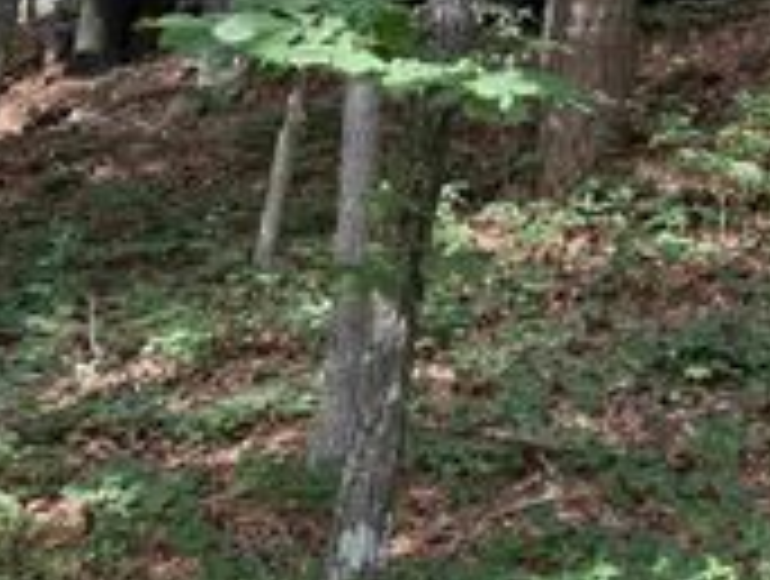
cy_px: -254
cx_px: 856
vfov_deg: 18.9
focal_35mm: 70
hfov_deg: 25.6
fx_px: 1560
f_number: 1.78
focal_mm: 6.76
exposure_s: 1/226
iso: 100
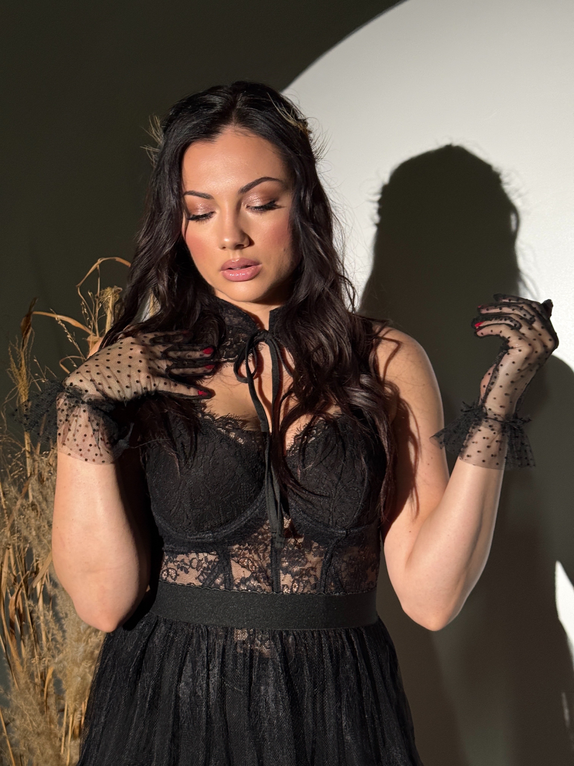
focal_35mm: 48
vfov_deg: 39.7
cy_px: 383
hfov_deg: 30.3
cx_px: 287
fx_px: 1061
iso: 250
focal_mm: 6.76
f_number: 1.78
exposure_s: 1/50
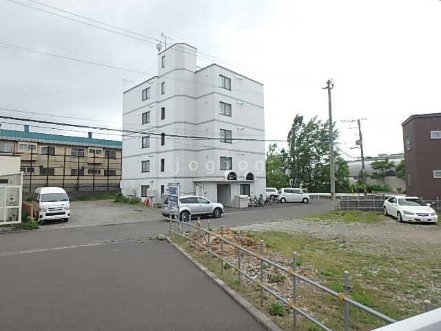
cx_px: 220
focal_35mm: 21
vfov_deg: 63.4
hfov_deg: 79.0
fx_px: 268
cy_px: 166
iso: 125
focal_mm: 3.7
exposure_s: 1/500
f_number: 3.5
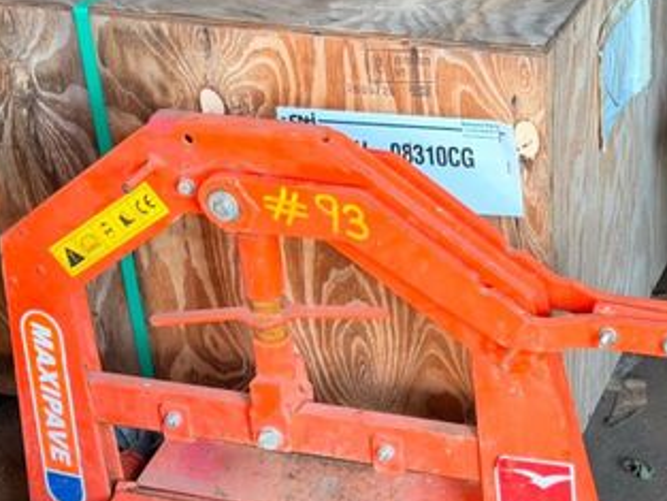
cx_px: 522
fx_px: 1773
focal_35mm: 92
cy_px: 333
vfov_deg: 16.0
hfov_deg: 21.1
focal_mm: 6.76
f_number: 1.78
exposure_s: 1/59
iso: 250
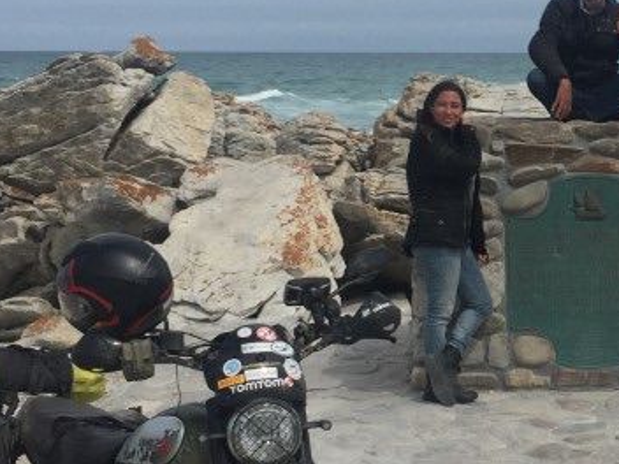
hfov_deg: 21.5
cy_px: 186
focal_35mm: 88
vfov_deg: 16.8
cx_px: 613
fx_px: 1574
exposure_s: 1/4405
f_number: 2.2
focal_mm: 4.15
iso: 32
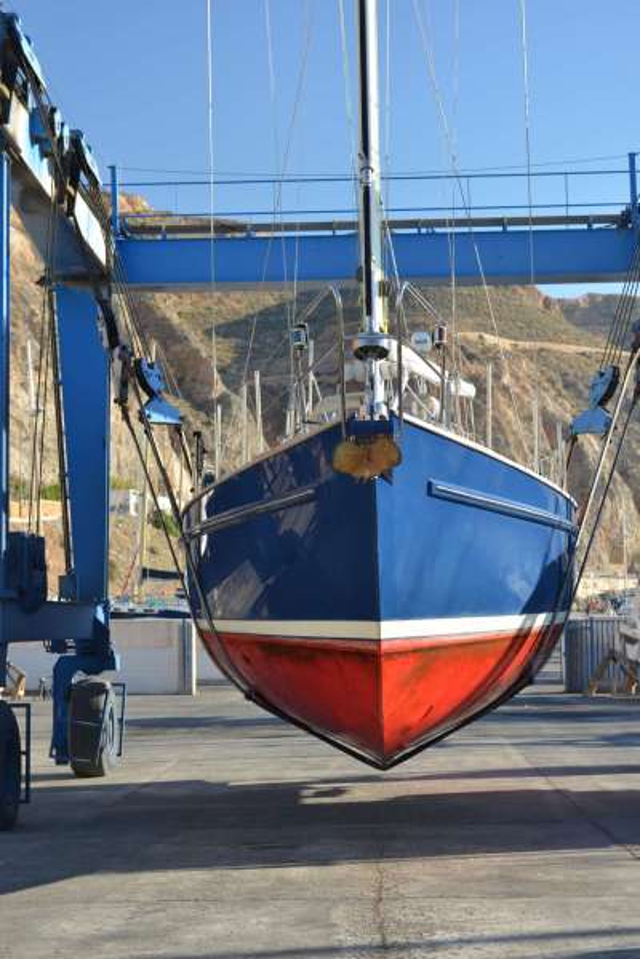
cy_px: 480
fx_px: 1867
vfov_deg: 28.8
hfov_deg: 19.5
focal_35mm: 70
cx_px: 320
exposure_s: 1/125
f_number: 5.6
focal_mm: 70
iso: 125
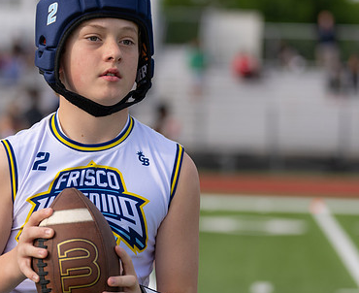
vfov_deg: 8.9
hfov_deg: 10.9
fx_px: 1874
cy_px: 128
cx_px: 111
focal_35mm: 175
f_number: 2.8
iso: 100
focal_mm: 99
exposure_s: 1/2000
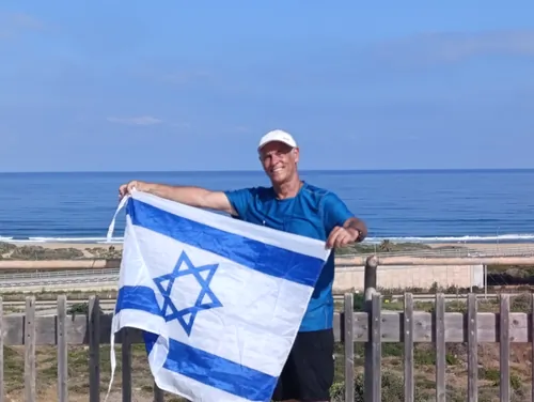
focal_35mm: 71
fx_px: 1096
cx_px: 267
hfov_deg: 27.4
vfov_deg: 20.8
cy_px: 201
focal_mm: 6.14
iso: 50
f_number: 1.6
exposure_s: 1/797
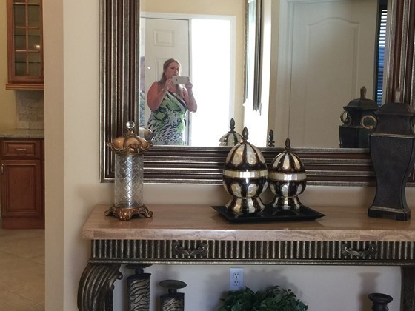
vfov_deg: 27.5
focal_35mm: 53
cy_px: 153
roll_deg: -2.8
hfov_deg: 36.2
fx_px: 635
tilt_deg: -6.0
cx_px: 204
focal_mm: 4.15
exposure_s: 1/15
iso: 50
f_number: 2.2
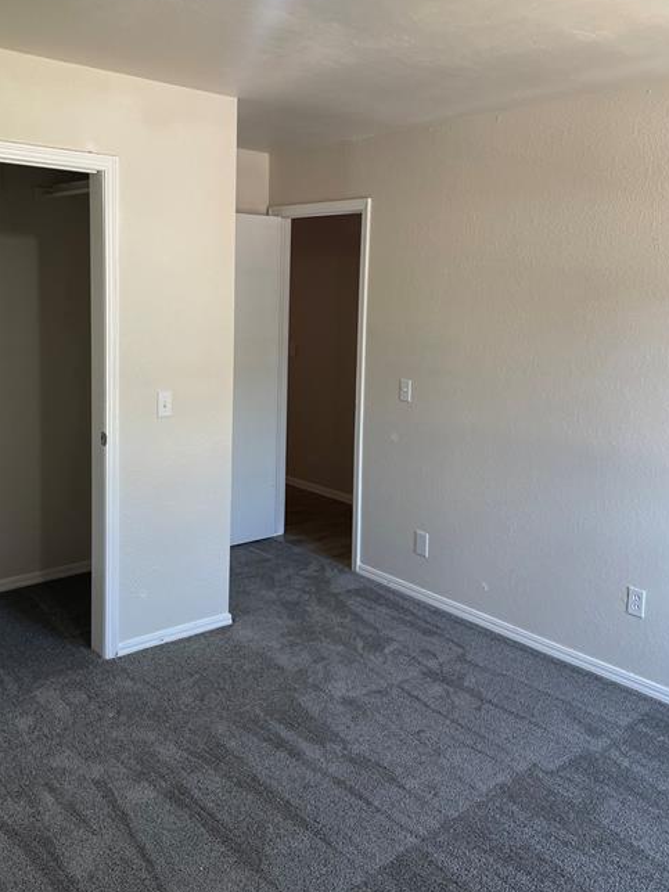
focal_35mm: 31
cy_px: 378
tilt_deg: -6.0
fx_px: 799
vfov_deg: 58.1
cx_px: 285
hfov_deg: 45.3
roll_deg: -0.8
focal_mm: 4.2
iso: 80
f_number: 1.6
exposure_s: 1/60
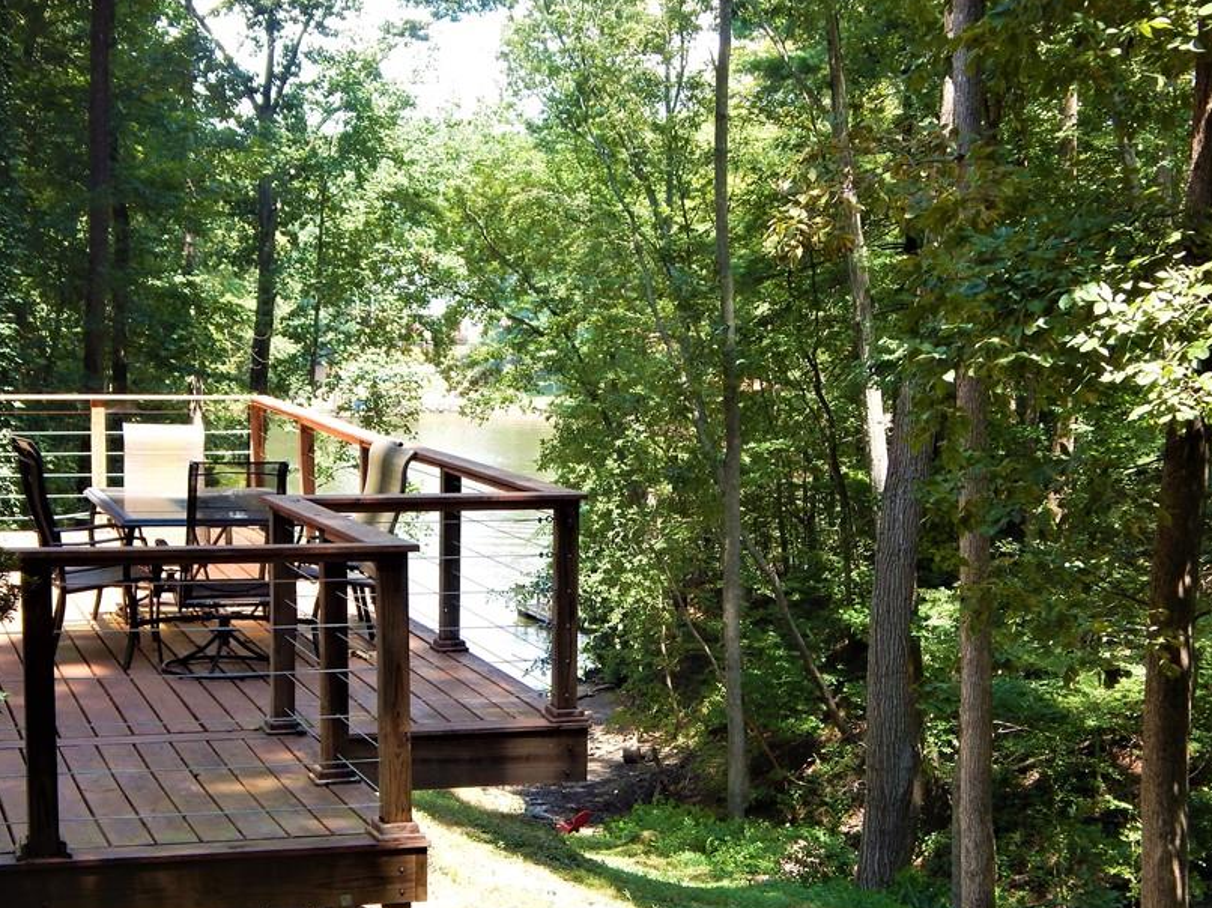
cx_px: 499
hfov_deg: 31.6
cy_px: 540
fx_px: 2135
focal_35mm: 61
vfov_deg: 24.0
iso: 125
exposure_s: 1/125
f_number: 3.7
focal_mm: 8.6
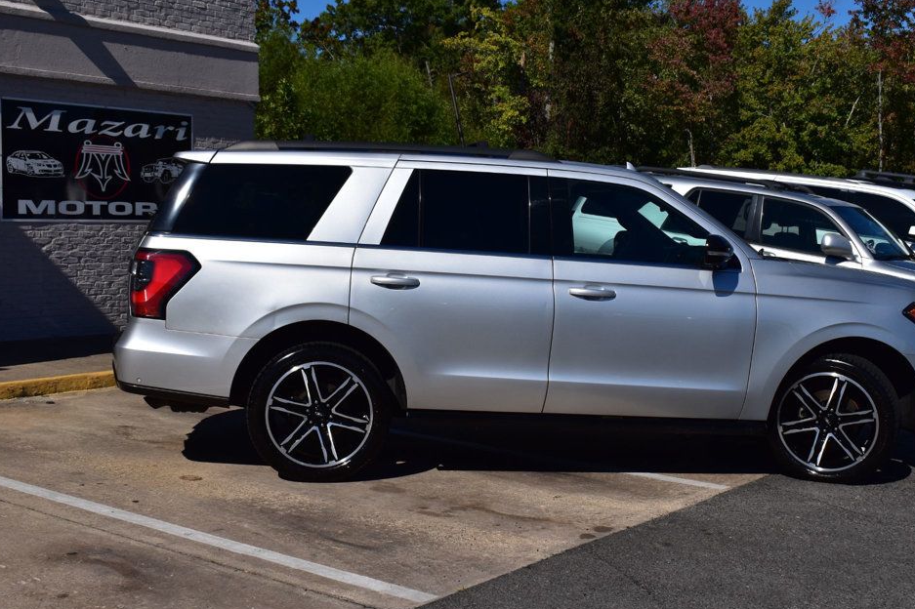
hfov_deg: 41.5
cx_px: 491
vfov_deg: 28.3
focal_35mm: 48
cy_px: 299
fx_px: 1208
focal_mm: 29
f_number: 13
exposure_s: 1/800
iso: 200
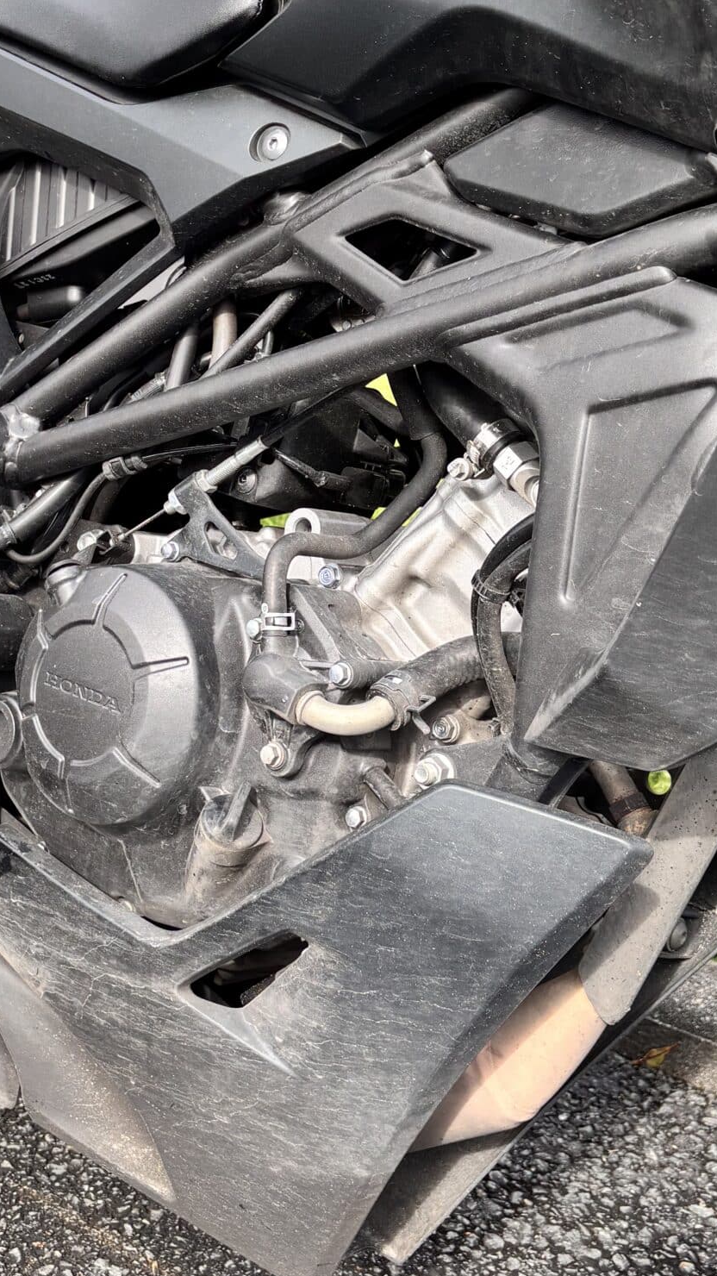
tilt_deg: -15.1
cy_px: 454
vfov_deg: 41.7
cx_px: 229
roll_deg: -6.3
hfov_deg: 24.3
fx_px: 1657
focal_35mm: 49
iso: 50
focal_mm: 5.96
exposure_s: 1/553
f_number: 1.6
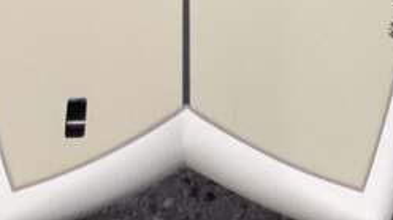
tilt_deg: -41.0
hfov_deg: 19.6
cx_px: 157
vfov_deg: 9.9
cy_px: -283
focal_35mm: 109
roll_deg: +0.7
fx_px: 1135
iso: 50
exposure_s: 1/60
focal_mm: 3.3
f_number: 2.4
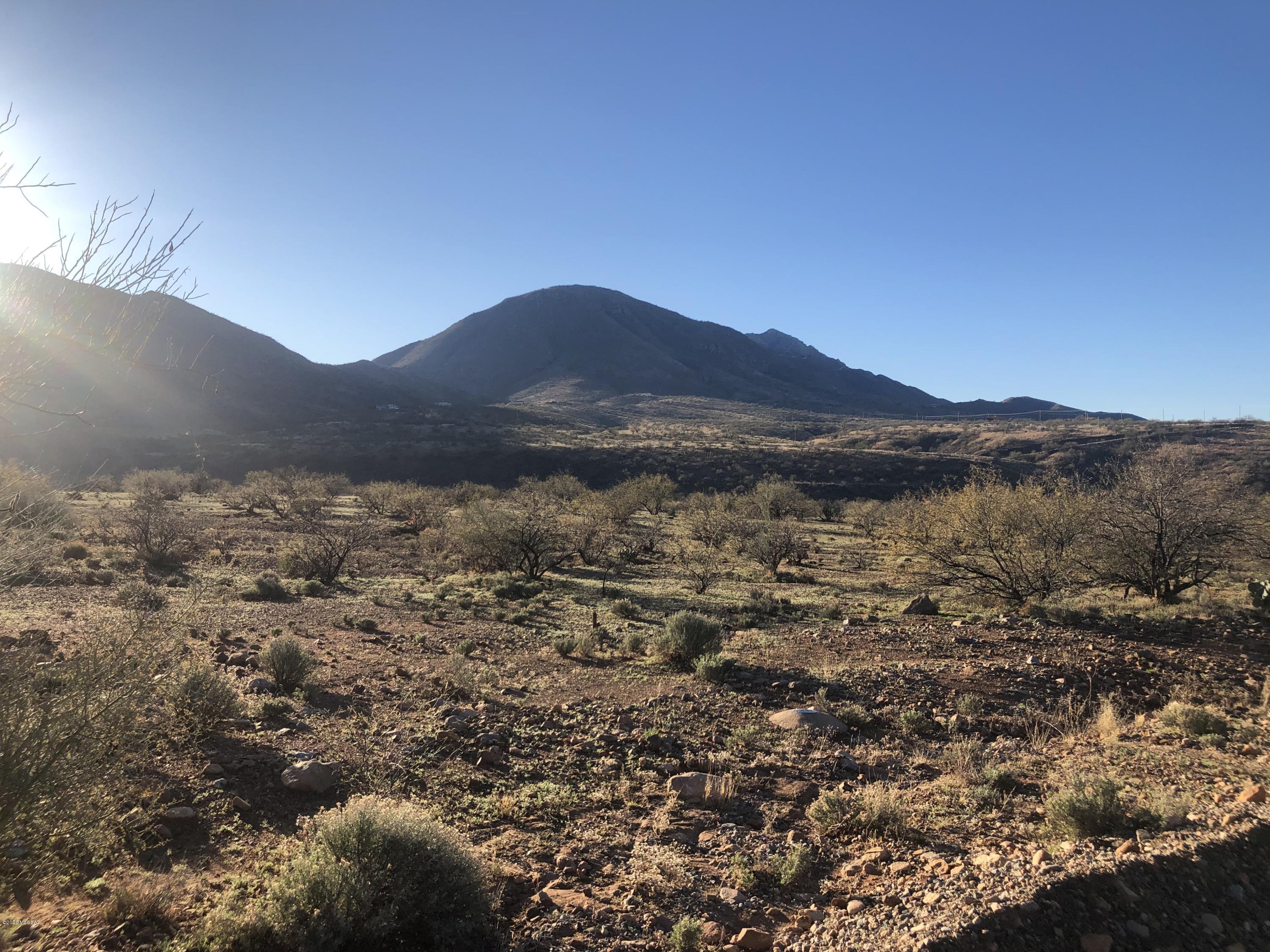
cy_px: 476
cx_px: 635
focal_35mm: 28
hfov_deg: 63.4
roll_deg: +0.1
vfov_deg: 49.7
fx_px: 1027
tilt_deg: -2.3
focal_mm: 3.99
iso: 20
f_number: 1.8
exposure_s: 1/1656
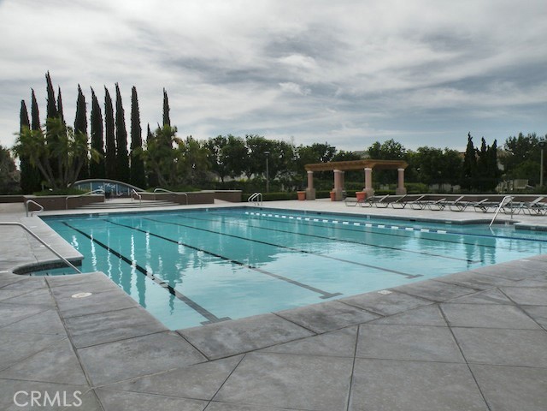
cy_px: 206
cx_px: 274
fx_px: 427
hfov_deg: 65.3
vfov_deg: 51.4
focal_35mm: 27
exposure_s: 1/343
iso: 64
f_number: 7.1
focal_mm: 4.7
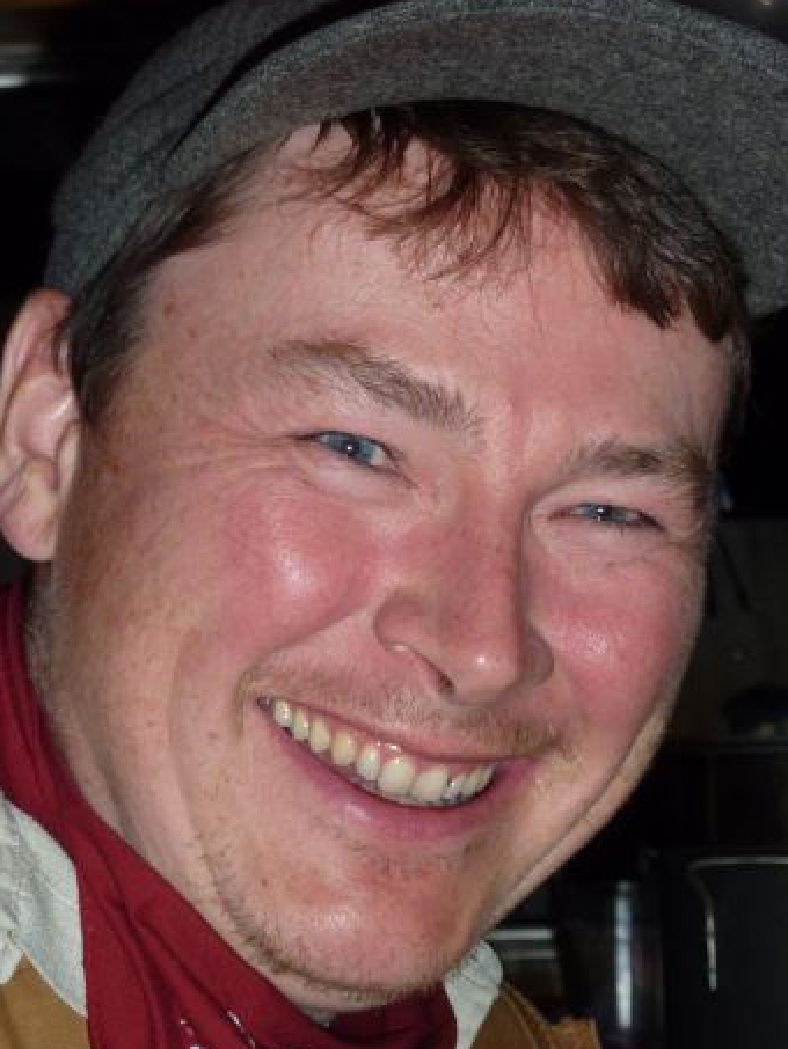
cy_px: 588
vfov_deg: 17.9
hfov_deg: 13.5
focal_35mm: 110
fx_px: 3337
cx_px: 387
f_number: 4.2
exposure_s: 1/125
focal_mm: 13.7
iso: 100
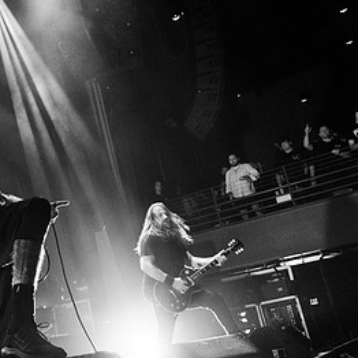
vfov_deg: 34.6
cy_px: 208
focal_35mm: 49
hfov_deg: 32.2
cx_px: 7
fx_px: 573
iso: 3200
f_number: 3.2
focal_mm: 26
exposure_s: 1/320
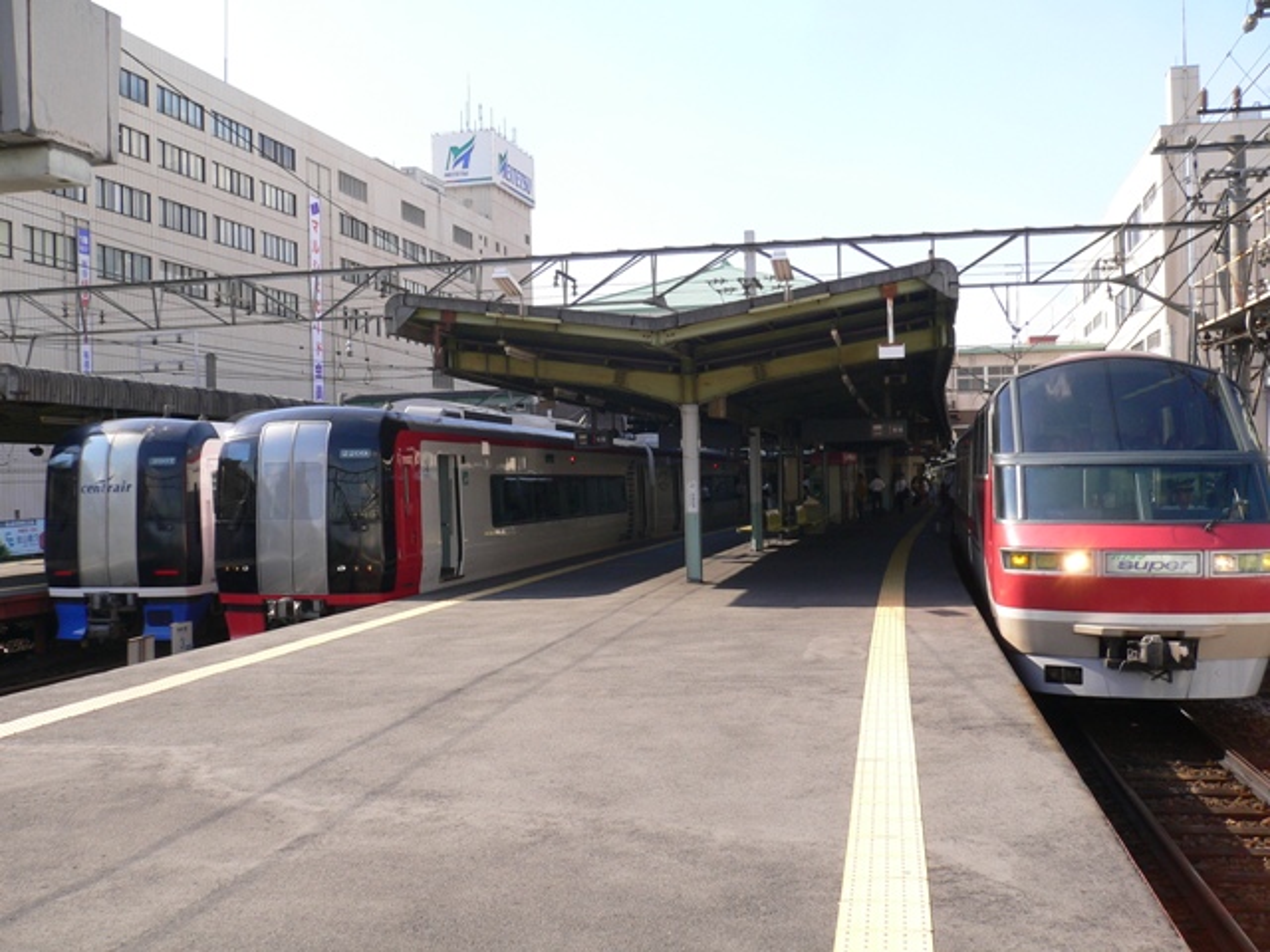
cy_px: 476
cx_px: 635
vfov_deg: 40.7
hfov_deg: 52.6
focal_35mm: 35
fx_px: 1284
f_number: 5.6
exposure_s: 1/160
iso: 80
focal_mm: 5.8
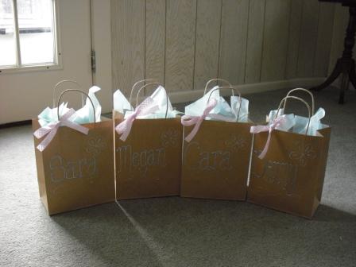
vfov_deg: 37.7
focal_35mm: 38
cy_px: 134
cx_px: 178
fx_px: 391
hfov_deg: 49.0
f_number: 2.8
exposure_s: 1/100
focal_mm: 6.2
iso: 400
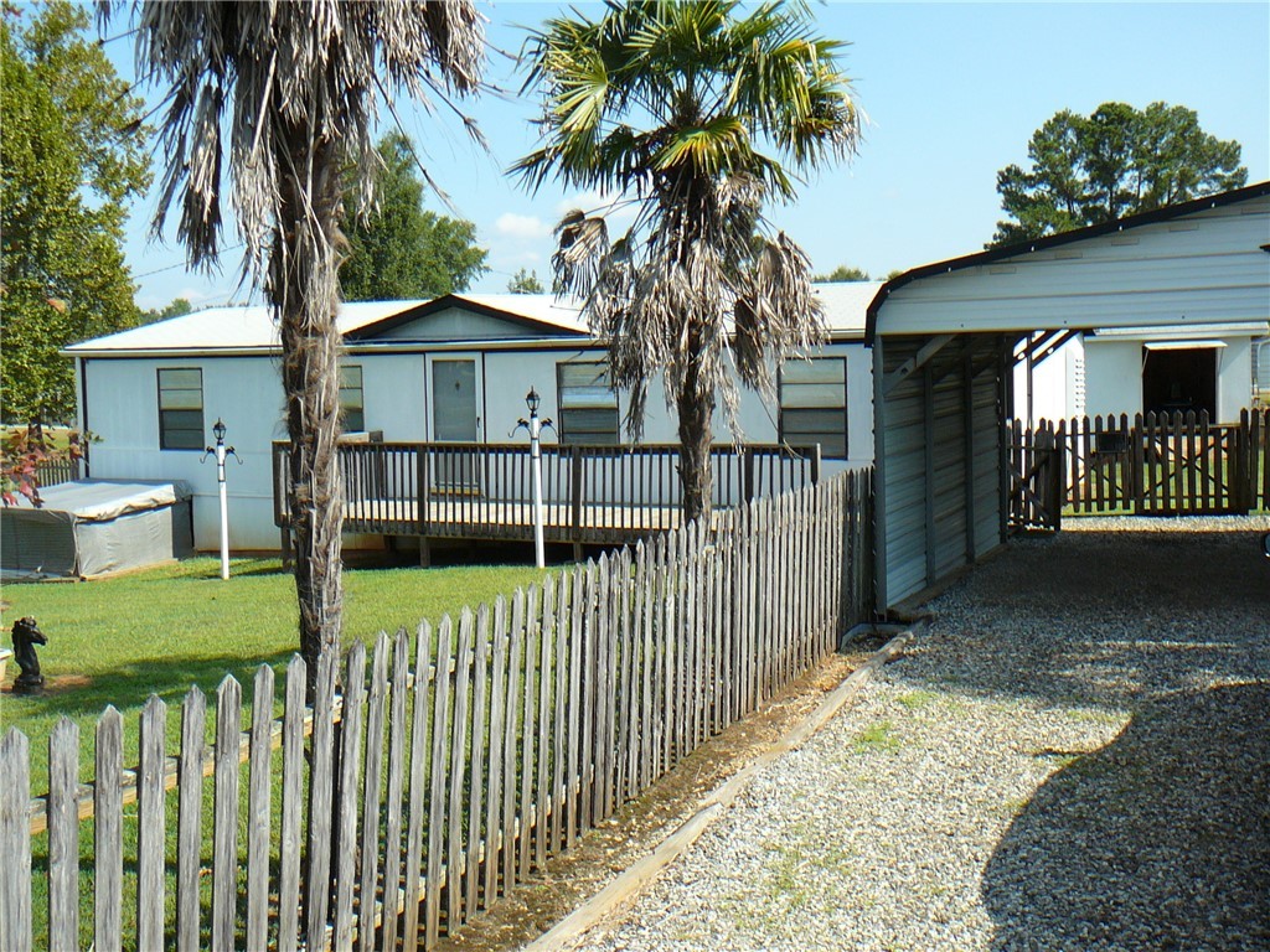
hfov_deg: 49.0
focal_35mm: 38
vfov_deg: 37.7
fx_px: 1394
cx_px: 635
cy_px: 476
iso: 80
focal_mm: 5.6
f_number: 3
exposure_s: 1/640
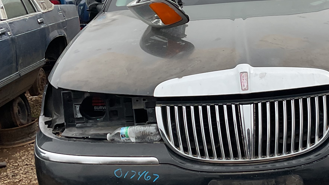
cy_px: 60
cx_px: 241
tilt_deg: -5.8
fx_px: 628
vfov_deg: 16.7
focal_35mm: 72
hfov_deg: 29.0
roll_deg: +6.3
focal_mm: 3
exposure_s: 1/1342
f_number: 1.8
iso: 16
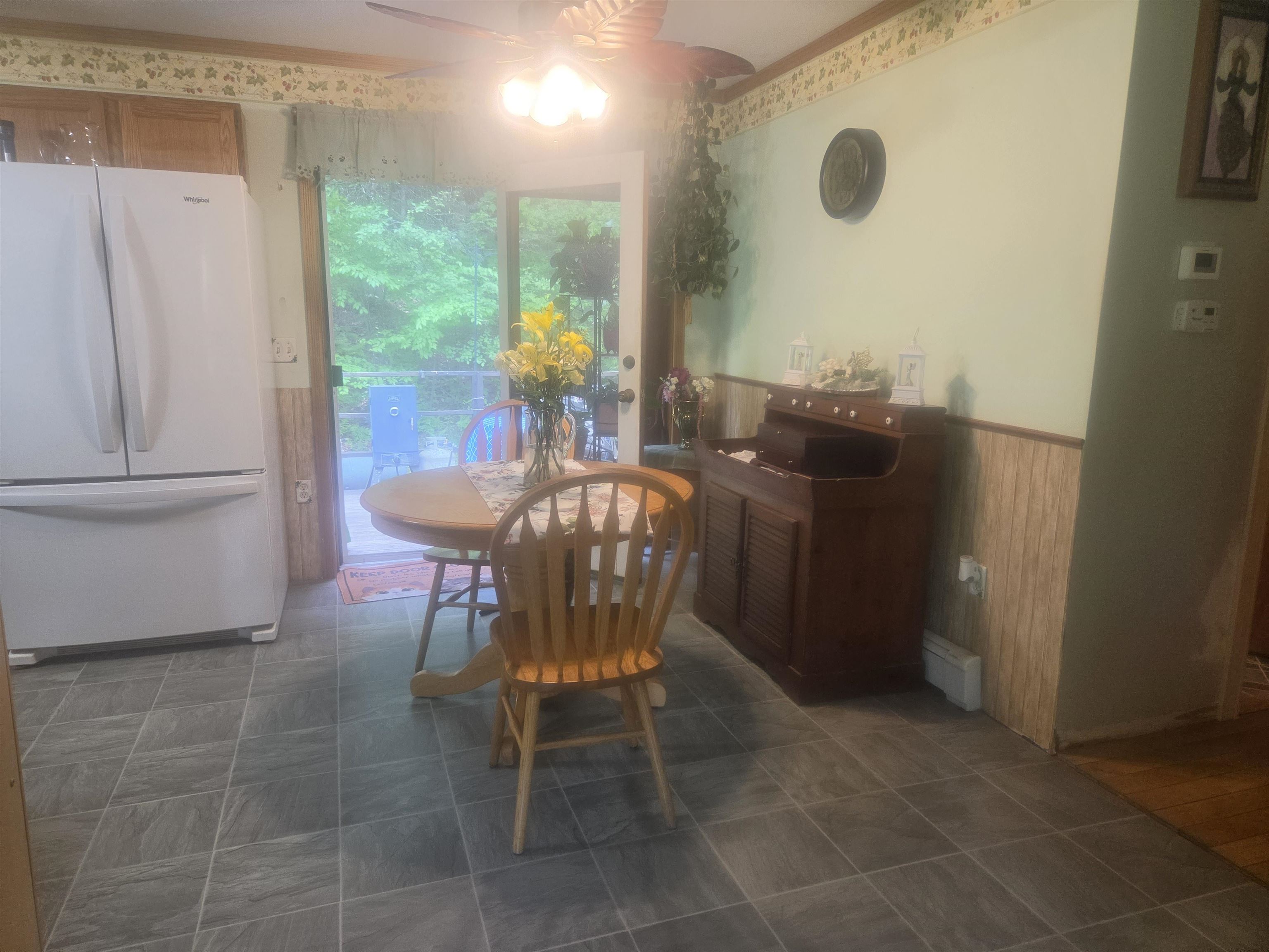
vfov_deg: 58.9
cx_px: 634
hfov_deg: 73.9
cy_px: 476
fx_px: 843
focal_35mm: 23
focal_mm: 5.4
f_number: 1.8
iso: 200
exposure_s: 1/120
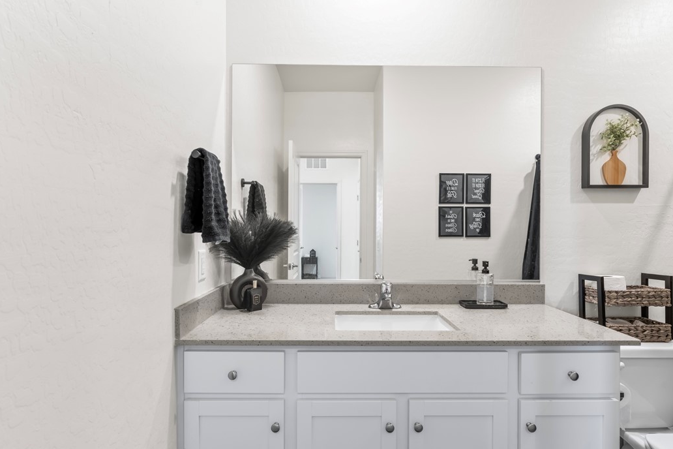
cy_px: 231
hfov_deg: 84.0
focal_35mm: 20
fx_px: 374
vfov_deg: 61.9
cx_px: 336
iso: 400
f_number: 8
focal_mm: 19
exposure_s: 1/1.25
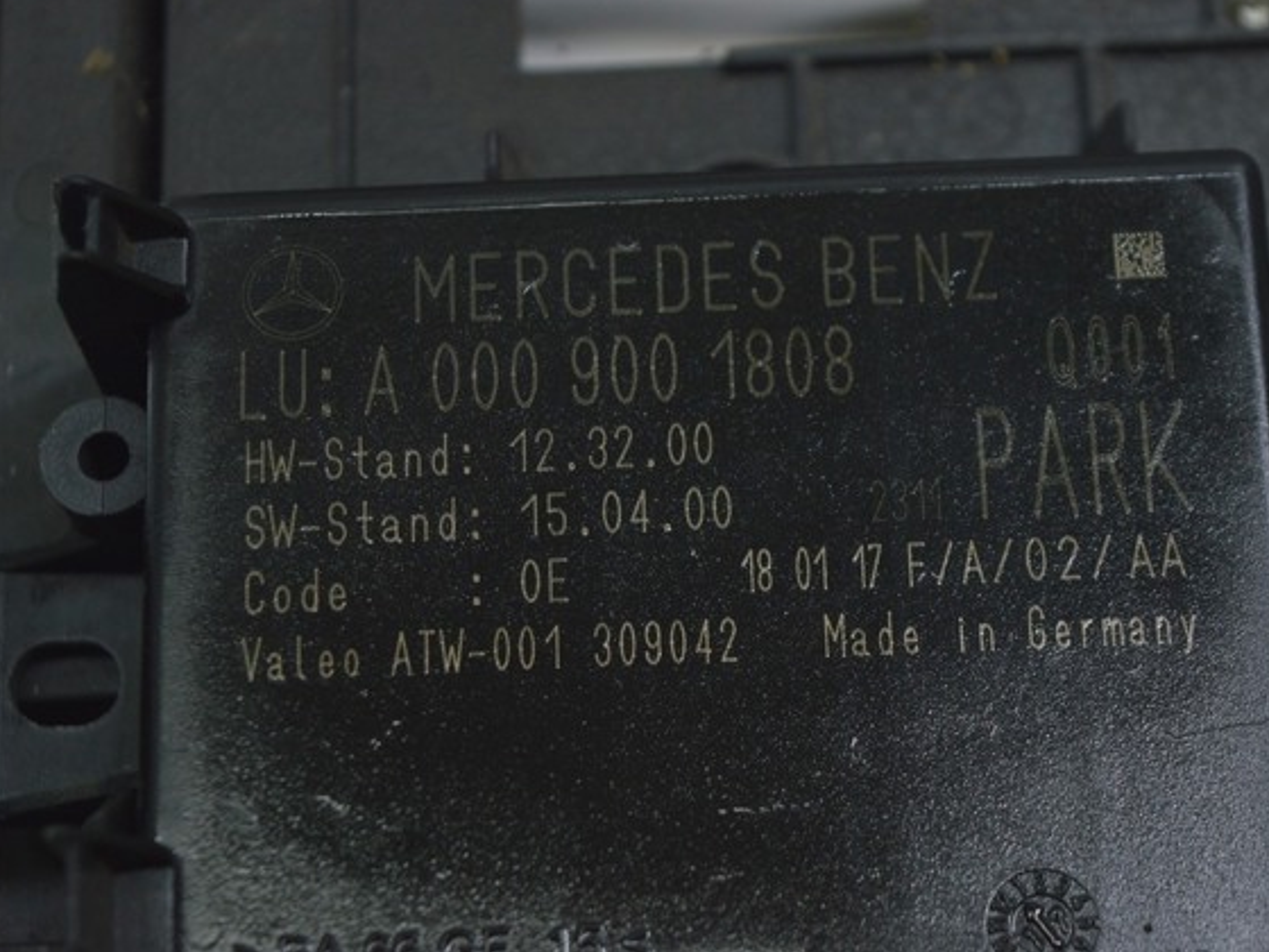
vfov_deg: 16.3
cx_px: 680
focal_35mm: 91
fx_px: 3319
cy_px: 473
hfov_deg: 21.6
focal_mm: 55
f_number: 5.6
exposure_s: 1/40
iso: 400
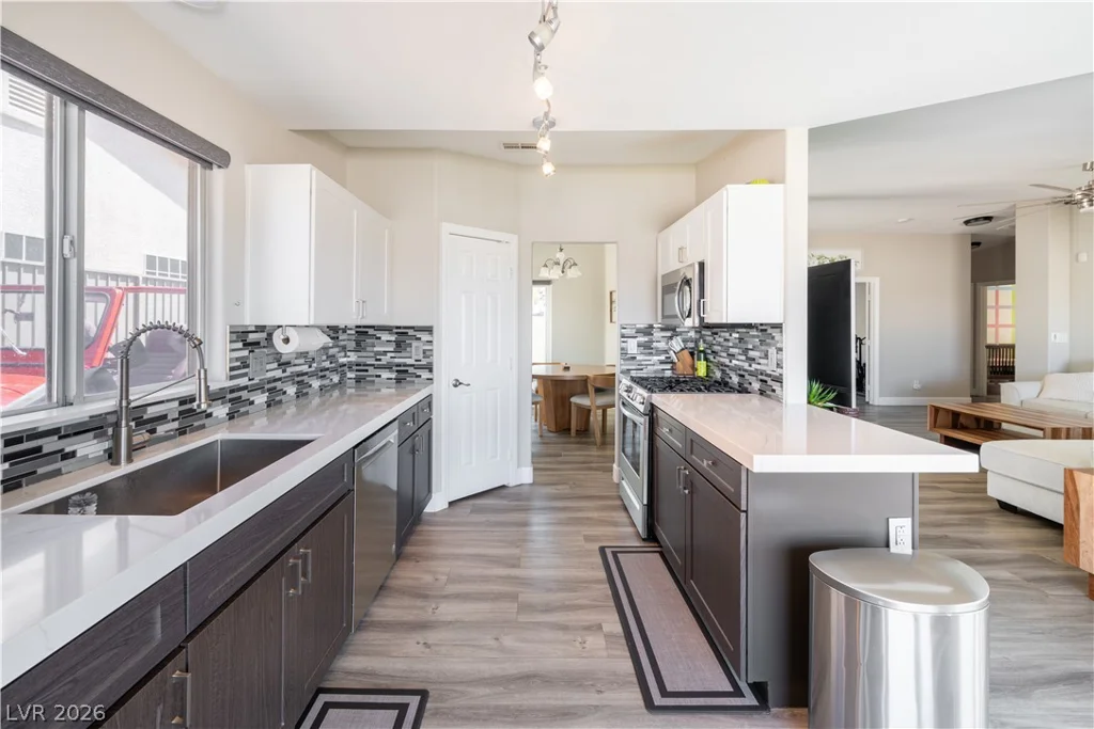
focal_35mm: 14
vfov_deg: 81.2
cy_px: 364
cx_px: 547
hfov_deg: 104.2
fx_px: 425
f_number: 8
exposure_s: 1/40
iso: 100
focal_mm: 14
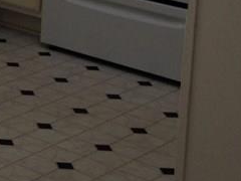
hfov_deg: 12.2
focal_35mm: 141
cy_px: -90
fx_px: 982
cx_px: -264
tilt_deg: -10.4
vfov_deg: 10.2
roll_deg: +1.6
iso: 50
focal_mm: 4.12
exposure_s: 1/193
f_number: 2.4
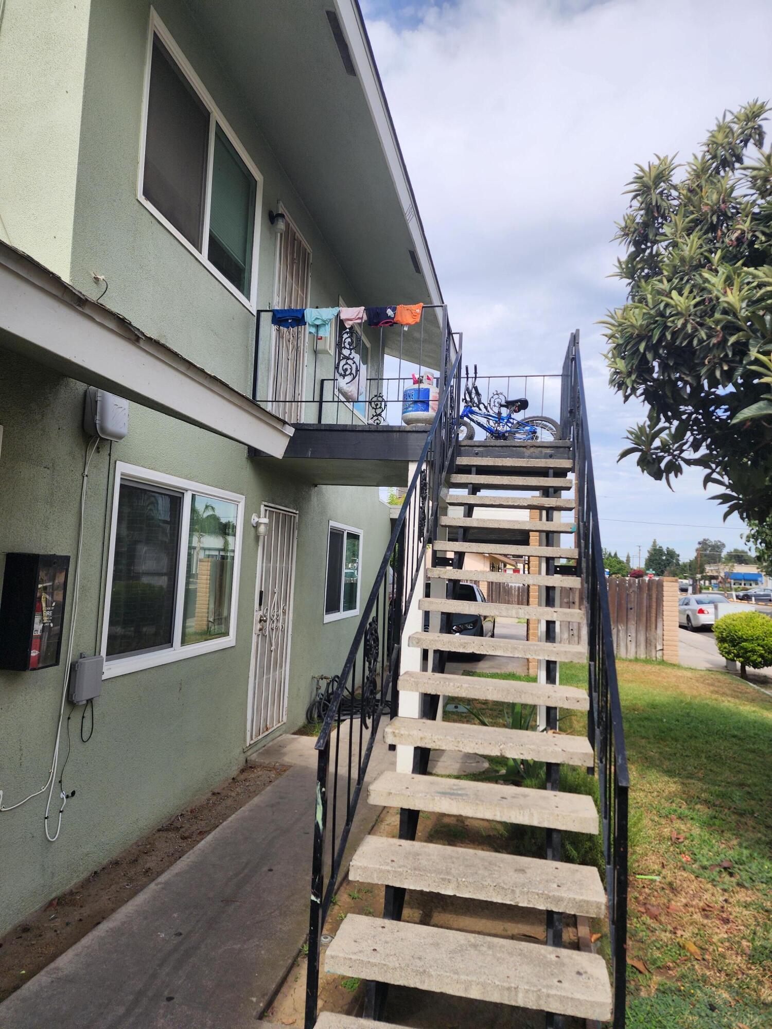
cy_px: 514
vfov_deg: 73.9
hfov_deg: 58.9
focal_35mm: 23
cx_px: 386
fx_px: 684
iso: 12
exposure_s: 1/978
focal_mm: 6.4
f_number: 1.8
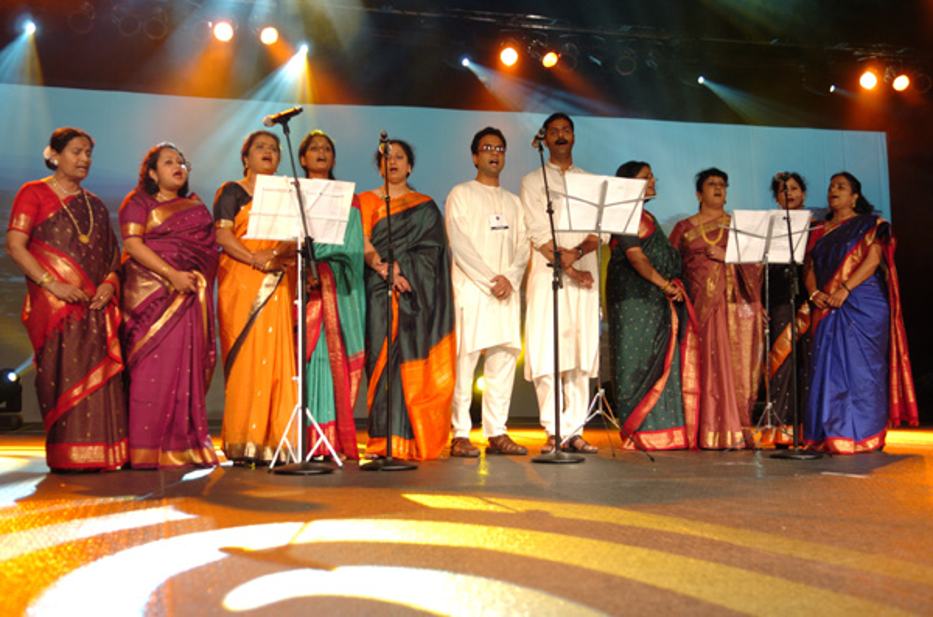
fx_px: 1163
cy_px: 308
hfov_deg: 43.7
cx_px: 466
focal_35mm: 45
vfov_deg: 29.7
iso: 400
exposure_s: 1/60
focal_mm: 30
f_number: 2.8
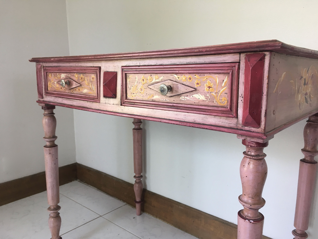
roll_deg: +0.4
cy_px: 120
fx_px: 266
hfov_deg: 61.7
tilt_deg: -11.5
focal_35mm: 29
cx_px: 159
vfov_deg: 48.2
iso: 80
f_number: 2.2
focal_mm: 4.15
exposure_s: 1/33
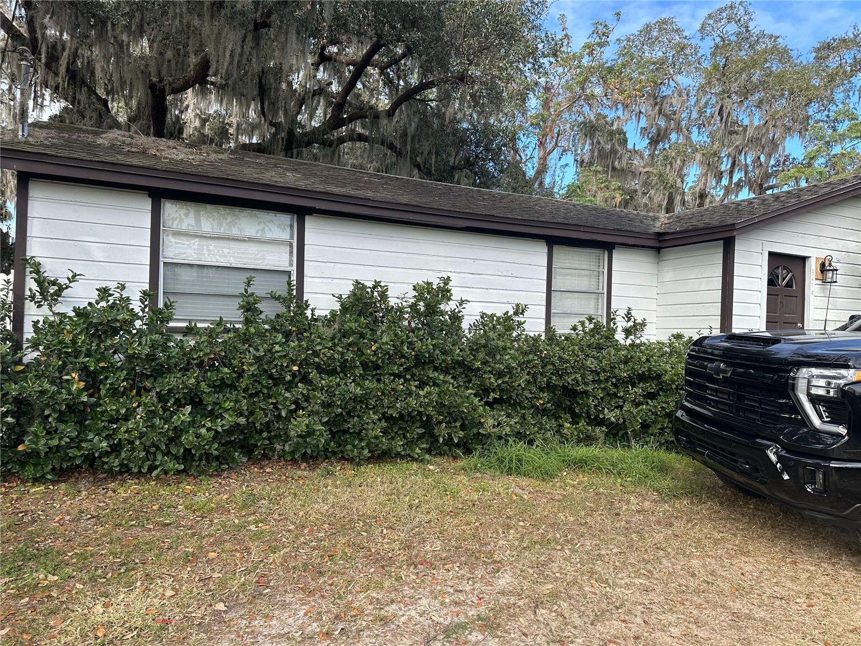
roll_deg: -2.1
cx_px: 430
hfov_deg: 71.6
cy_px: 323
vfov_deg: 56.8
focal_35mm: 24
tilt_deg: +0.5
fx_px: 597
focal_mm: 6.86
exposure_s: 1/1131
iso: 80
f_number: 1.78
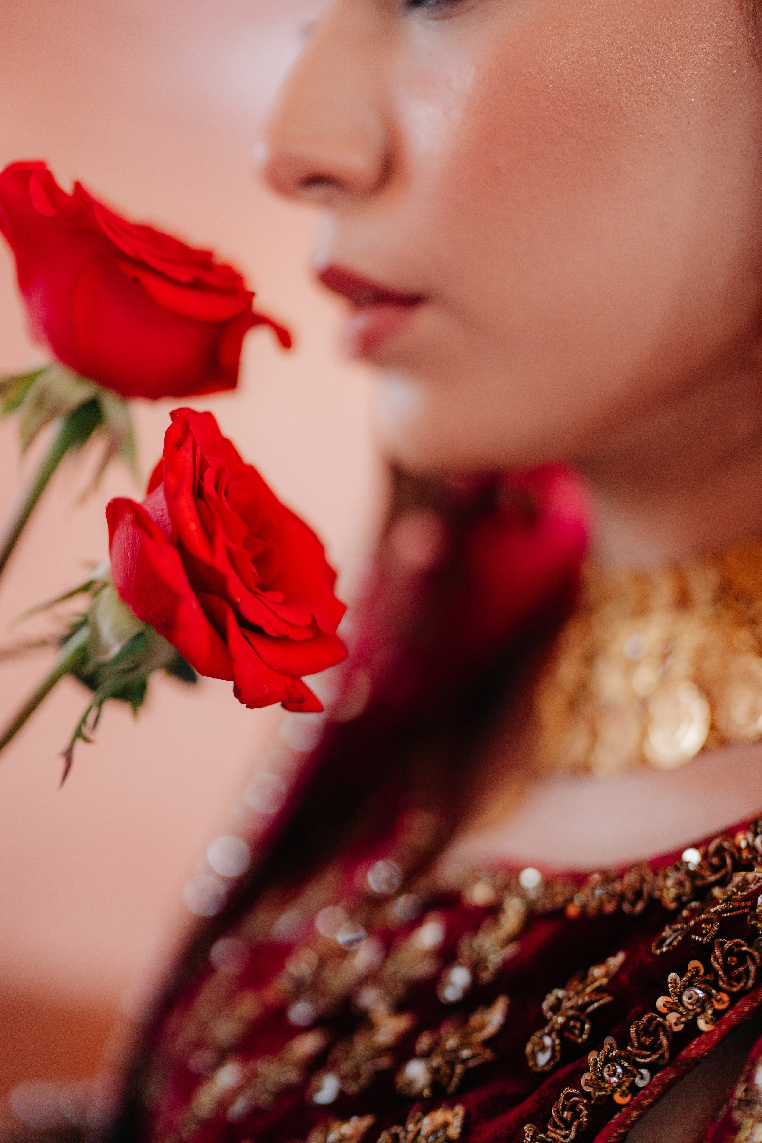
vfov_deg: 54.4
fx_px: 1111
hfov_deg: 37.9
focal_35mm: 35
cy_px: 572
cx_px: 381
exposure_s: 1/2000
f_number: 1.4
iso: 320
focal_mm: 35
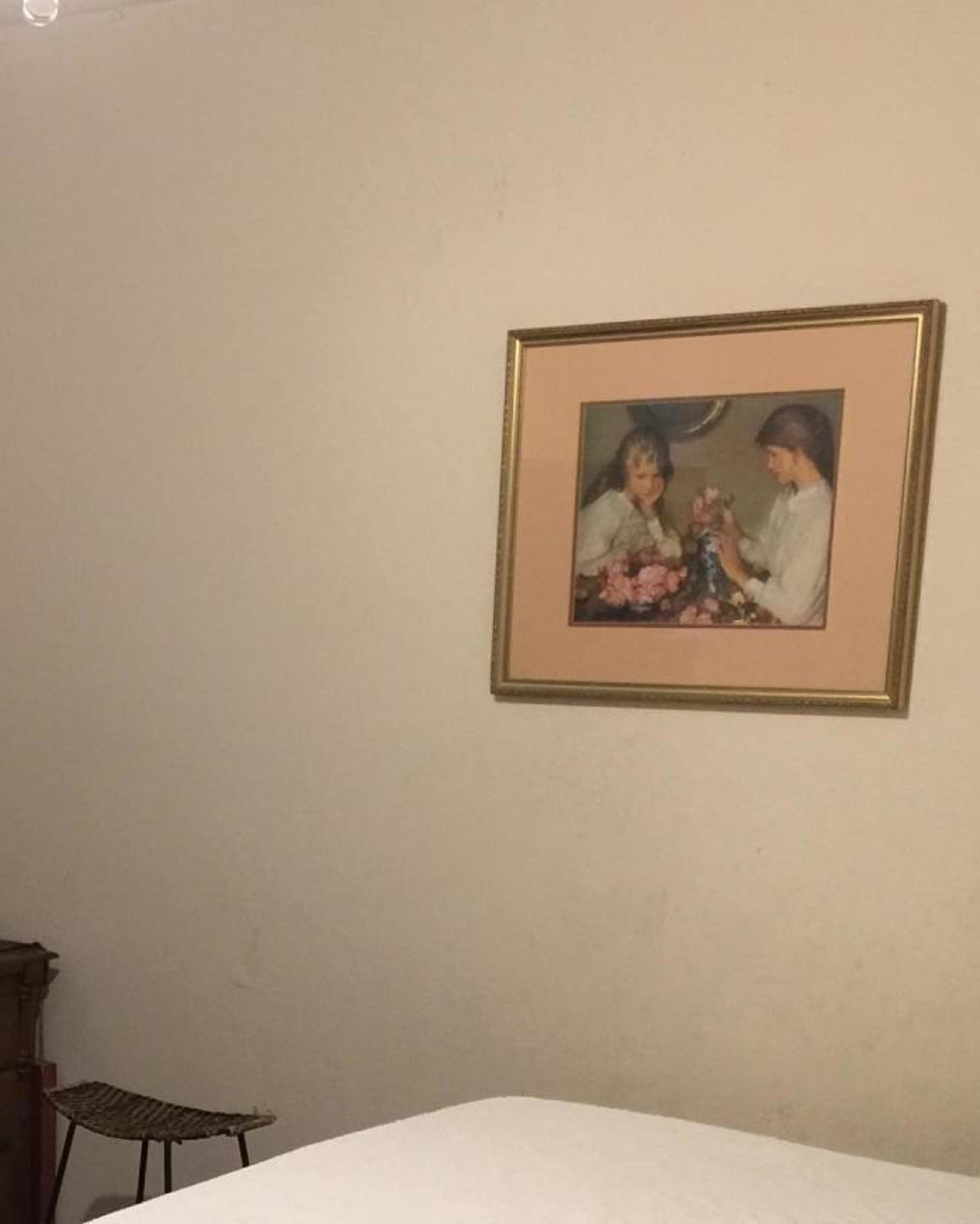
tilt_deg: -9.9
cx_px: 24
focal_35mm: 65
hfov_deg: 22.7
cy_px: 1067
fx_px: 2356
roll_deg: -1.3
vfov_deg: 28.2
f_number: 2.2
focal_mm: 4.15
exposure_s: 1/10
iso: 100
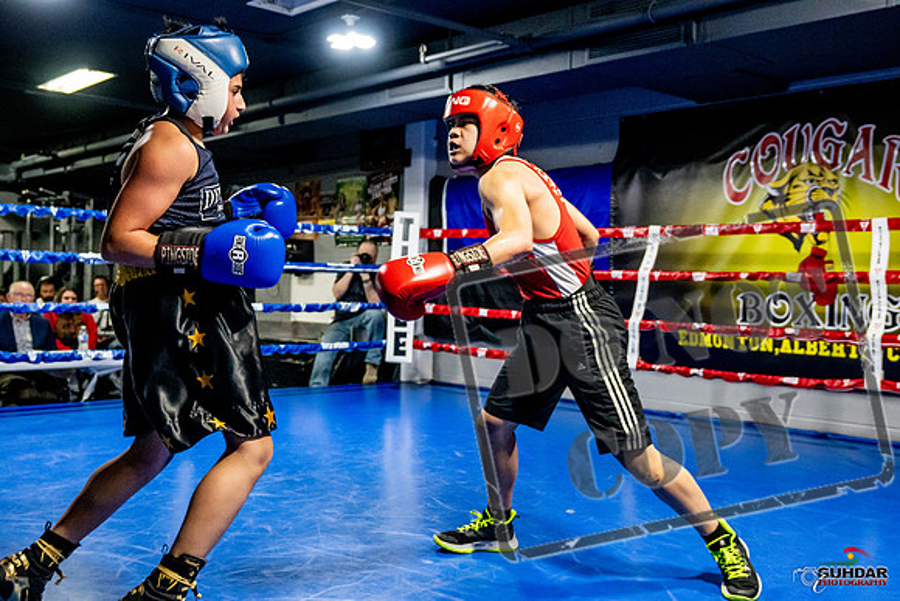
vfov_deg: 36.0
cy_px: 300
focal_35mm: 37
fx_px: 925
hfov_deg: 51.9
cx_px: 450
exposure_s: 1/800
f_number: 2.8
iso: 5000
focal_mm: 25
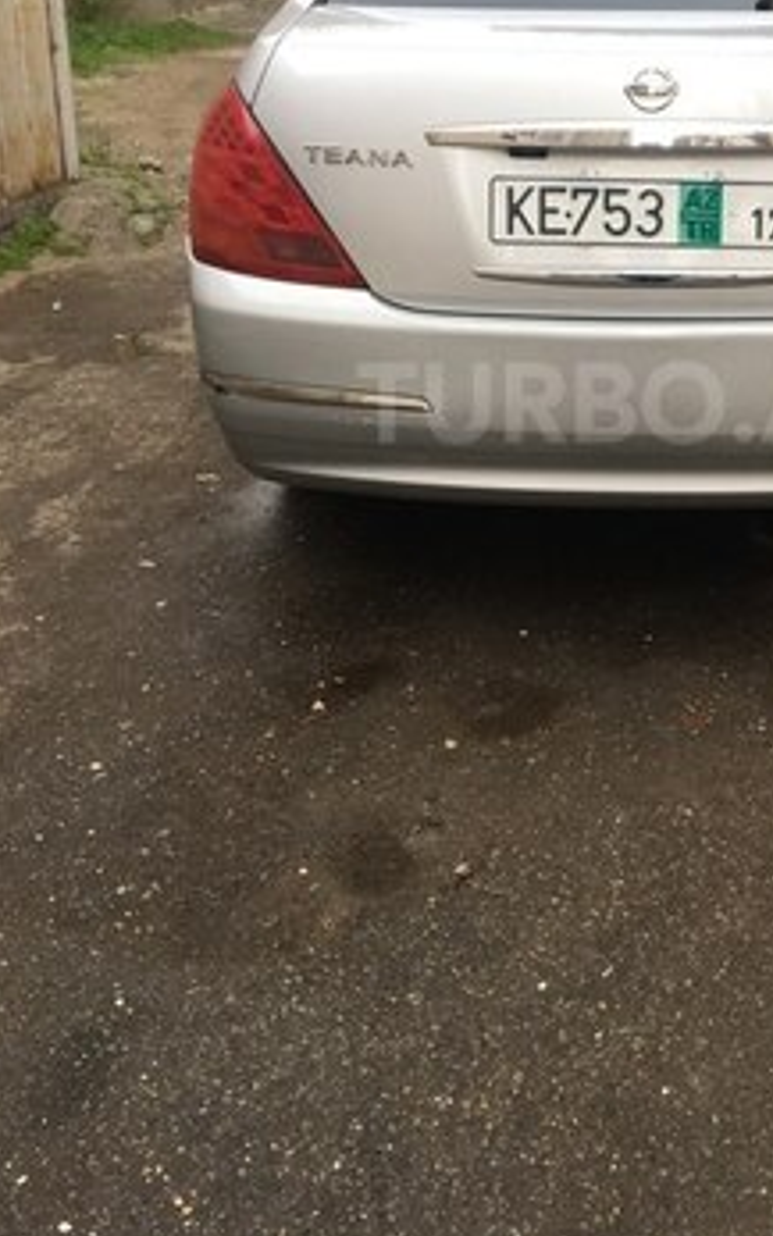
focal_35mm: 44
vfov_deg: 44.5
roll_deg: -0.6
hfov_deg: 28.5
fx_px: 1482
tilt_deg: -18.5
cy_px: 403
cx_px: 631
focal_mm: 4.15
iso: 40
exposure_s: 1/100
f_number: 2.2
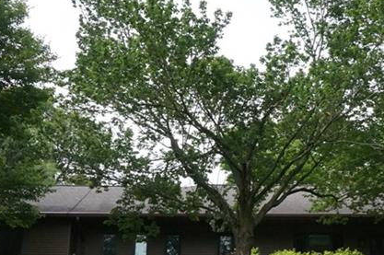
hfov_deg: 33.6
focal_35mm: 59
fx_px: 629
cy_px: 155
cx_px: 259
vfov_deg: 22.9
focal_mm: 16
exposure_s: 1/1000
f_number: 13
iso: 1600
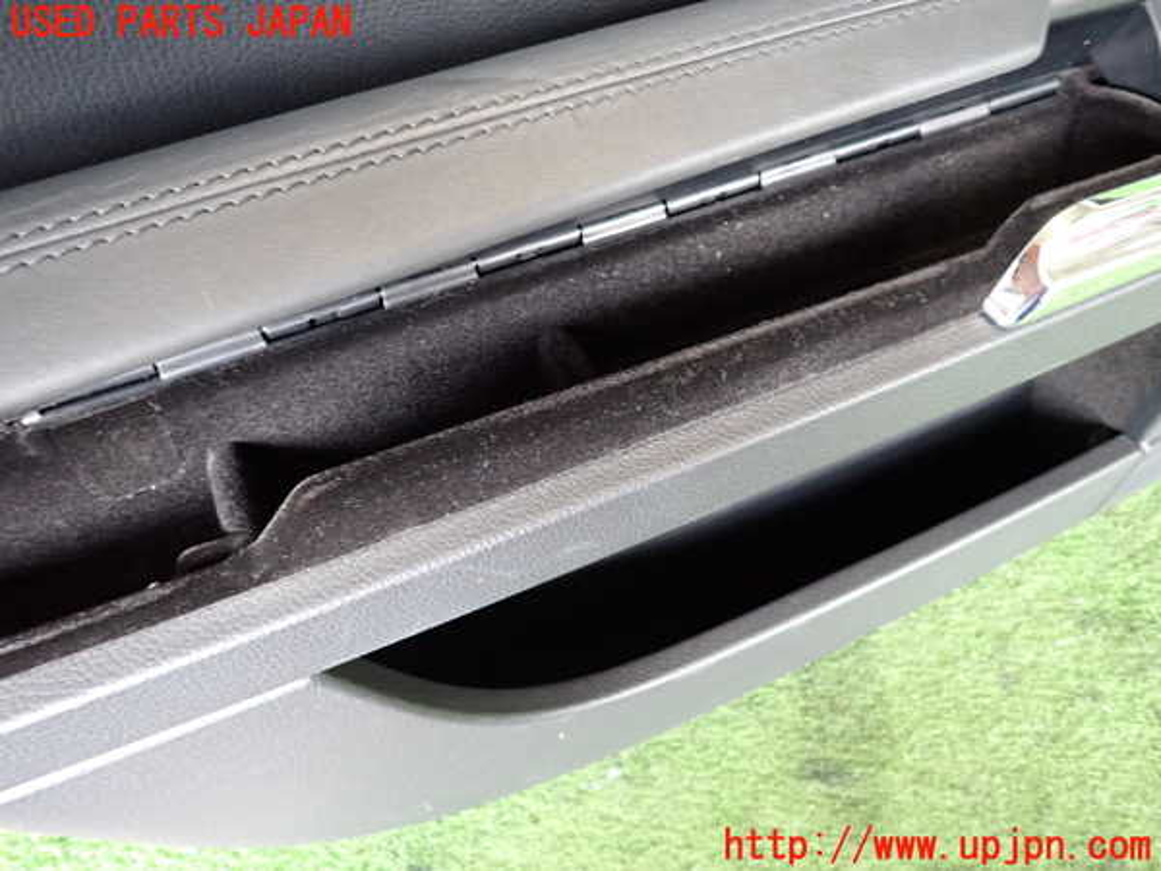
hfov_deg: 69.4
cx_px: 580
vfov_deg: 54.9
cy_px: 436
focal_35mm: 25
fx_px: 838
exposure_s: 1/30
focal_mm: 4.5
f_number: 2
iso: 500
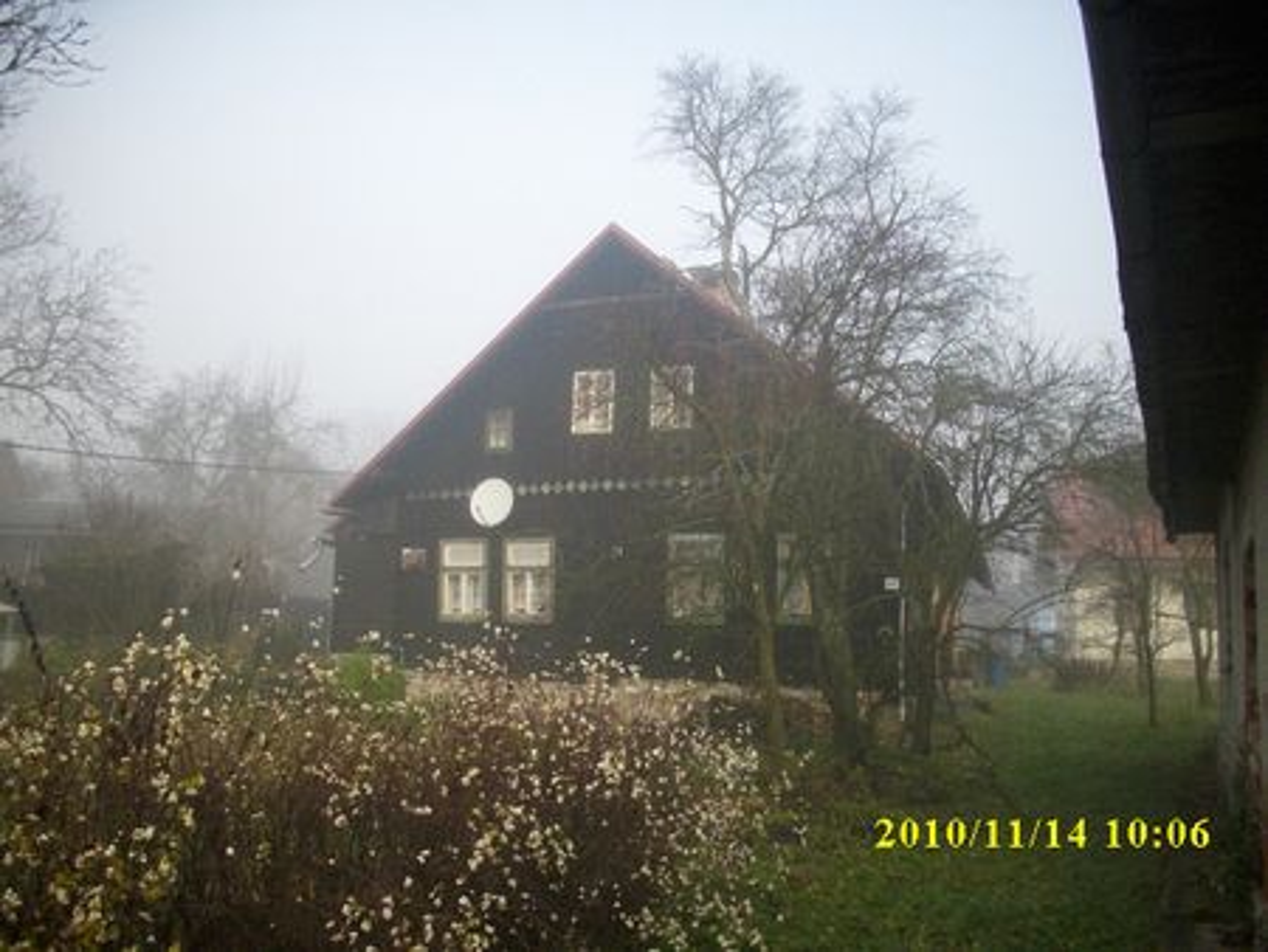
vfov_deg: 45.5
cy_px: 476
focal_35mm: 31
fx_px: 1136
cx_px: 634
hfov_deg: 58.3
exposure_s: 1/209
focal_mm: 6.2
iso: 200
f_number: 5.6
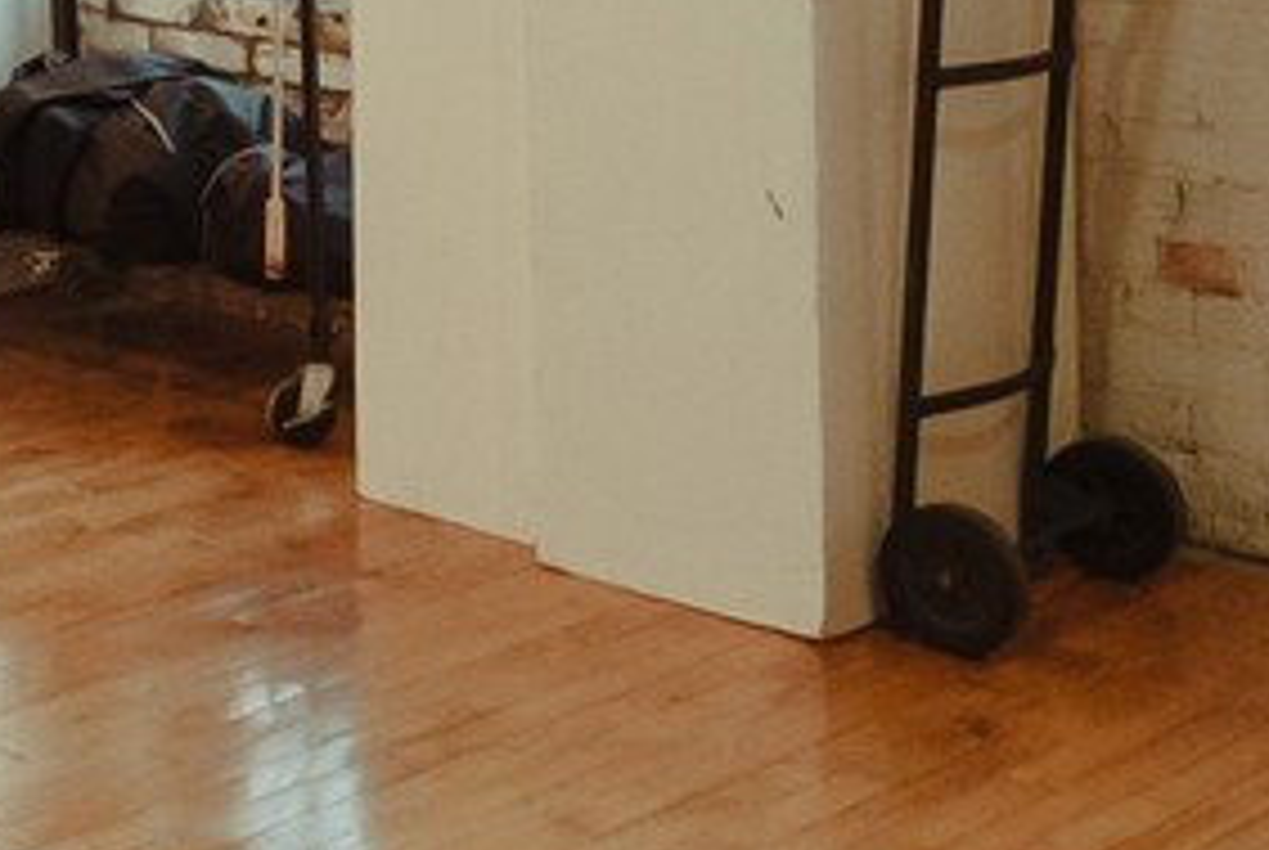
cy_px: -405
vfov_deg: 14.7
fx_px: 3072
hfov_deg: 21.0
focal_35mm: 87
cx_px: -423
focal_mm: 12
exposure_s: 1/125
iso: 3200
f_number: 5.6
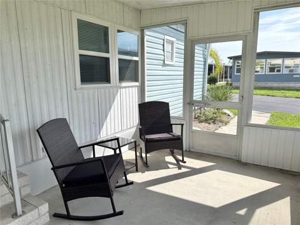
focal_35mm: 24
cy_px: 112
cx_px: 150
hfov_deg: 71.6
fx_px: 208
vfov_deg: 56.8
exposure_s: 1/3425
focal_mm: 6.76
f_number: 1.78
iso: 80
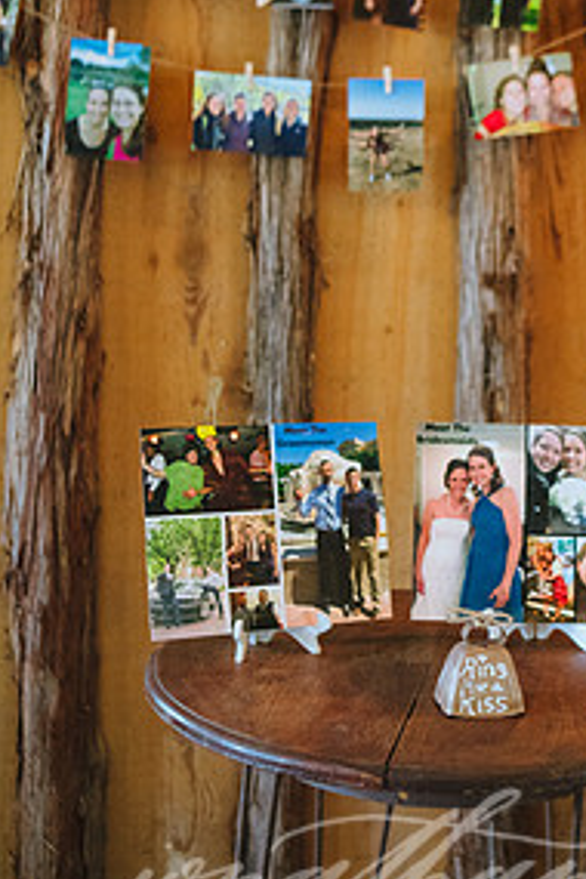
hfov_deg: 22.4
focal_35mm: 60
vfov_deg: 33.2
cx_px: 429
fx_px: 1465
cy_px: 312
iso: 2500
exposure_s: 1/100
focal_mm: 38
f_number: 2.8
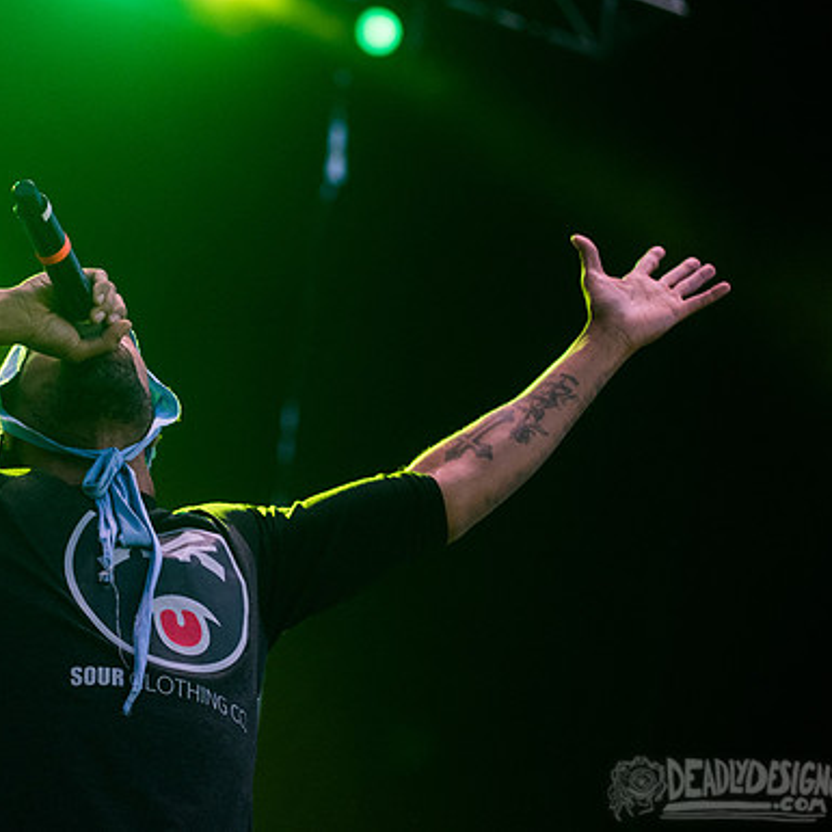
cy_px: 398
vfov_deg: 13.6
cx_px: 158
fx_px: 3481
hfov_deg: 13.6
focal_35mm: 128
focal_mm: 86
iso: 1600
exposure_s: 1/320
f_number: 4
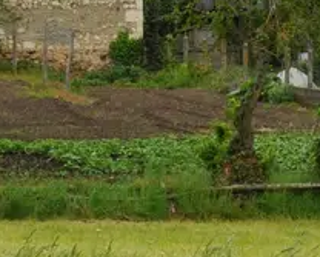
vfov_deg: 3.3
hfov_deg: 4.1
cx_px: 195
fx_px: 4504
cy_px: 17
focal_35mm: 475
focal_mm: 55
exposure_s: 1/250
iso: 200
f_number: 8
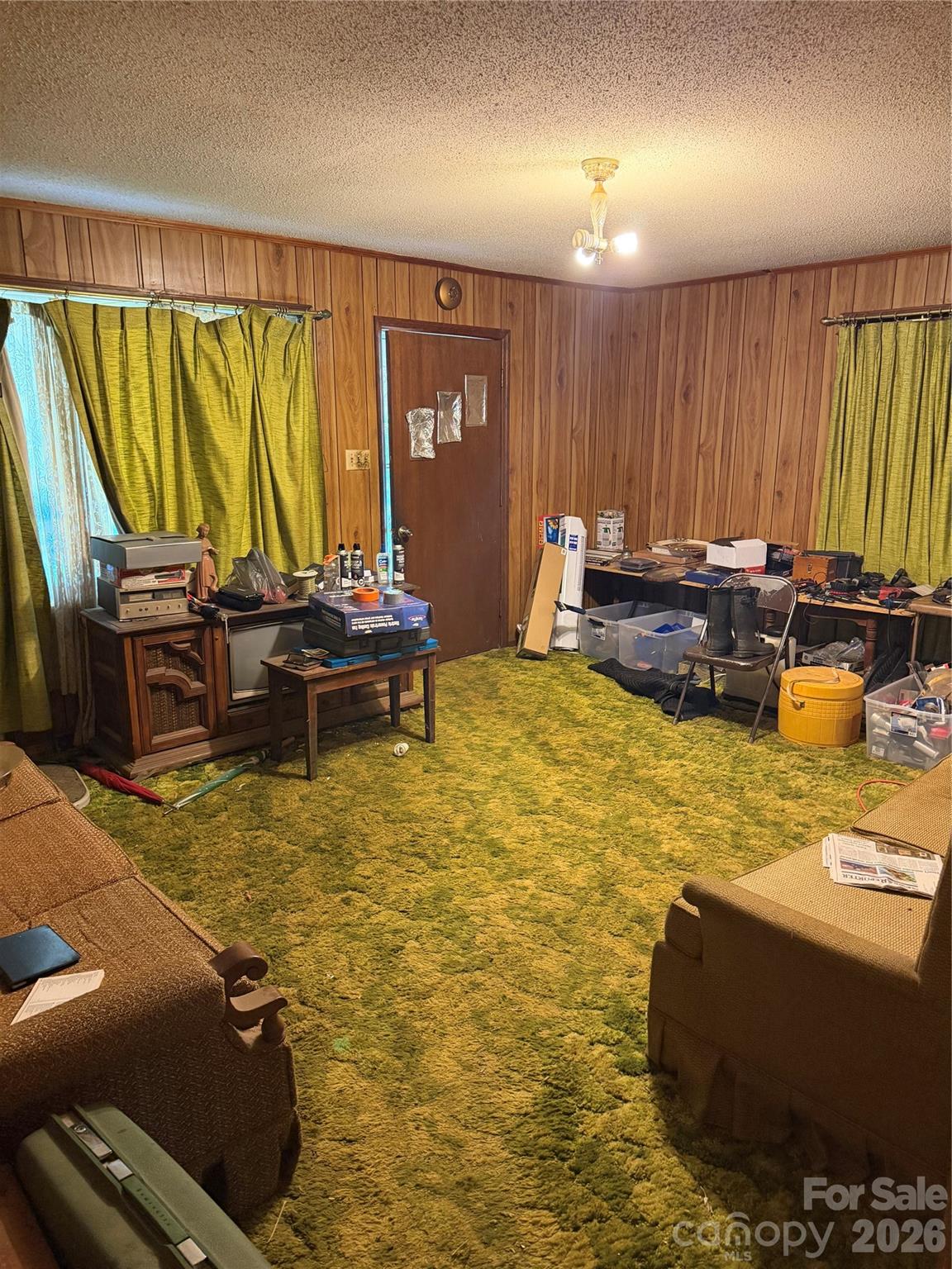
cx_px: 476
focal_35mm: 24
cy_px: 634
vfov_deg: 71.6
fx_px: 880
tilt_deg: -13.4
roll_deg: -1.4
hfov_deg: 56.8
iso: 640
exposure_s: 1/40
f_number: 1.78
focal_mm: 6.76
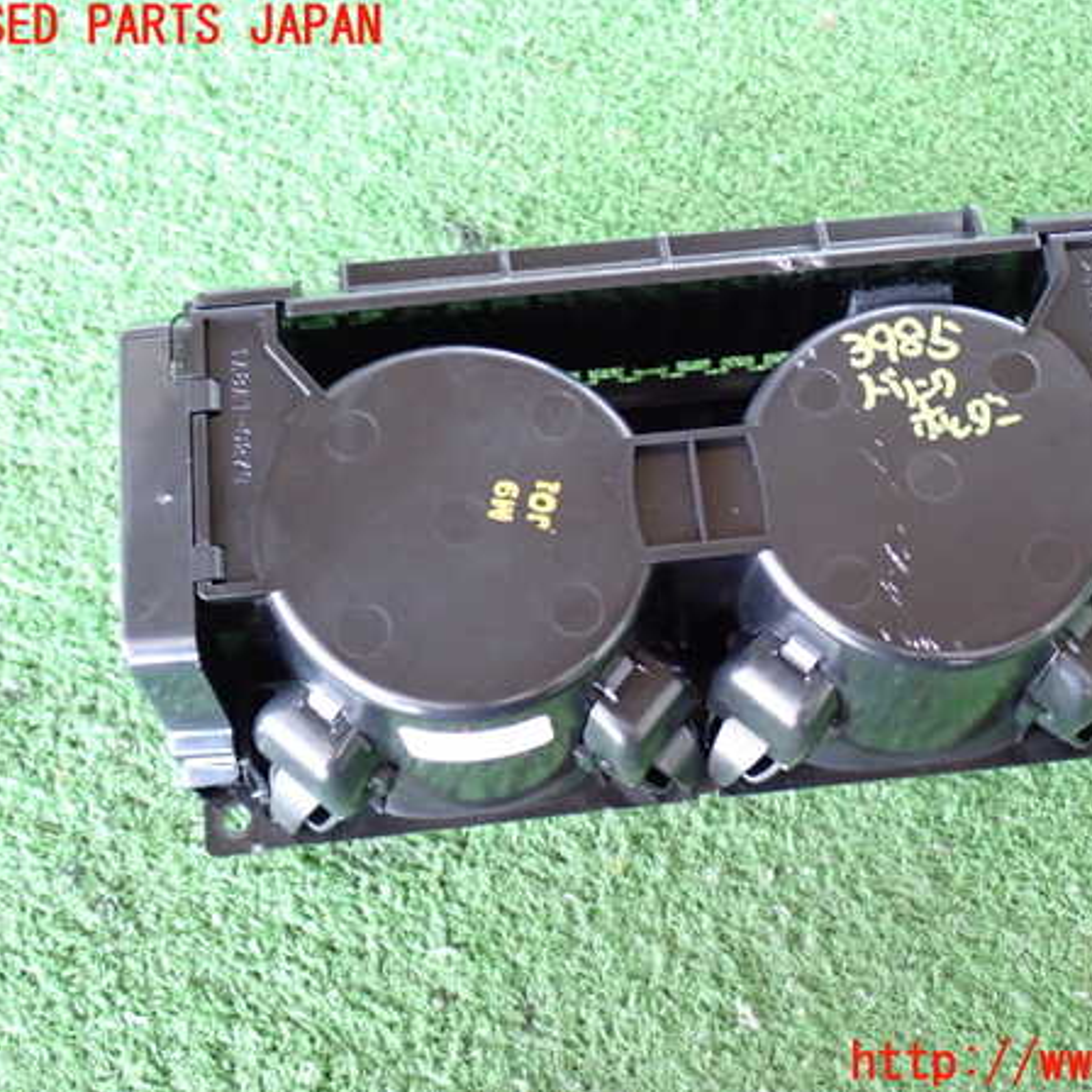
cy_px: 546
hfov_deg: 37.4
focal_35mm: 45
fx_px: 1606
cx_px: 670
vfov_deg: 37.6
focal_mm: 6.83
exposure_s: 1/40
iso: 800
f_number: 2.7
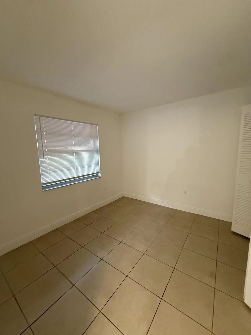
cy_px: 168
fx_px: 135
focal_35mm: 14
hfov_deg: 85.7
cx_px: 126
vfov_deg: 102.1
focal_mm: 2.22
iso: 640
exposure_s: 1/60
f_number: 2.2
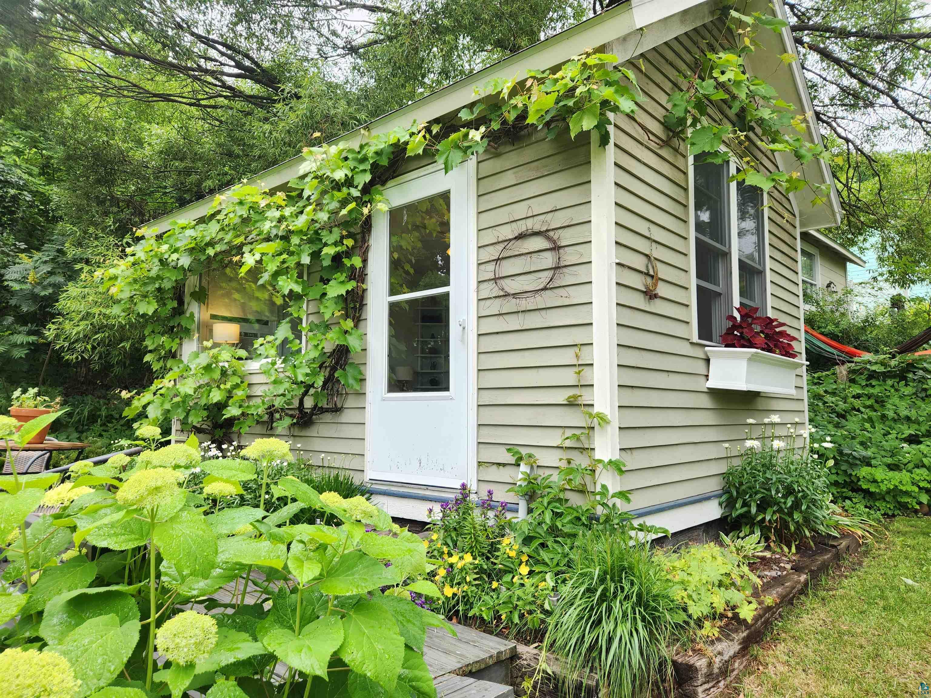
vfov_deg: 58.9
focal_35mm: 23
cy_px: 349
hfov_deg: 73.9
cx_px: 466
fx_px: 619
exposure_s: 1/180
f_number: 1.8
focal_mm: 5.4
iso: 32
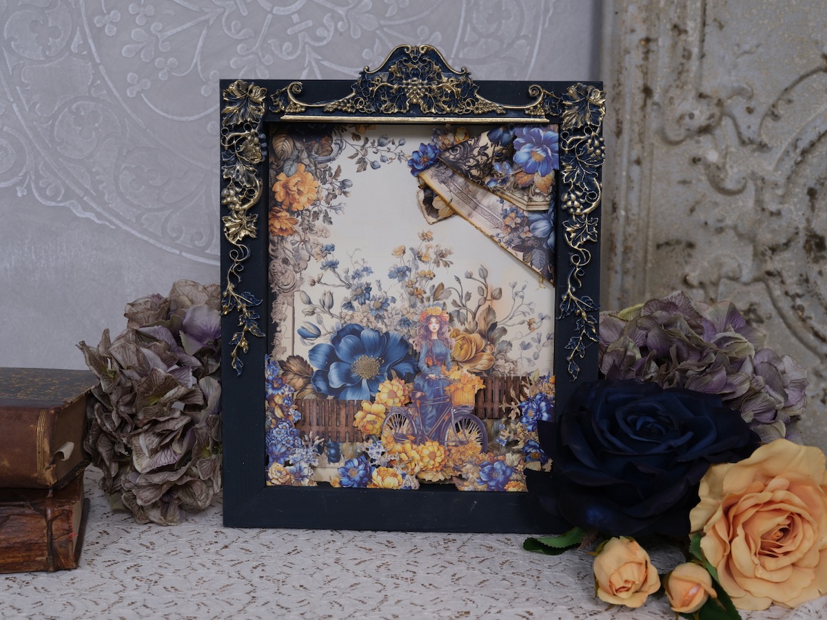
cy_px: 310
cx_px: 414
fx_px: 1457
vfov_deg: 24.0
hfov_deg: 31.7
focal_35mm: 61
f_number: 13
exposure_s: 1/13
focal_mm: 76.5
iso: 800
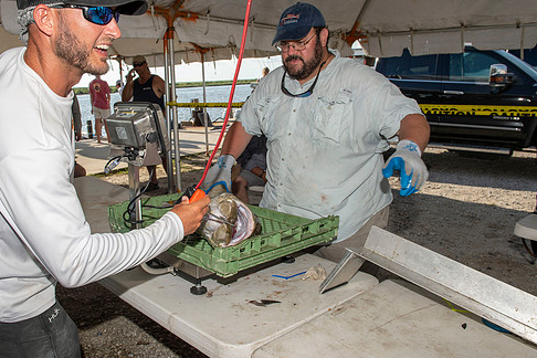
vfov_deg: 42.3
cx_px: 238
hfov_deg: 60.1
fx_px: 462
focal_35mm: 31
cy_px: 167
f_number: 9
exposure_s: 1/125
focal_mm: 26
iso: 50
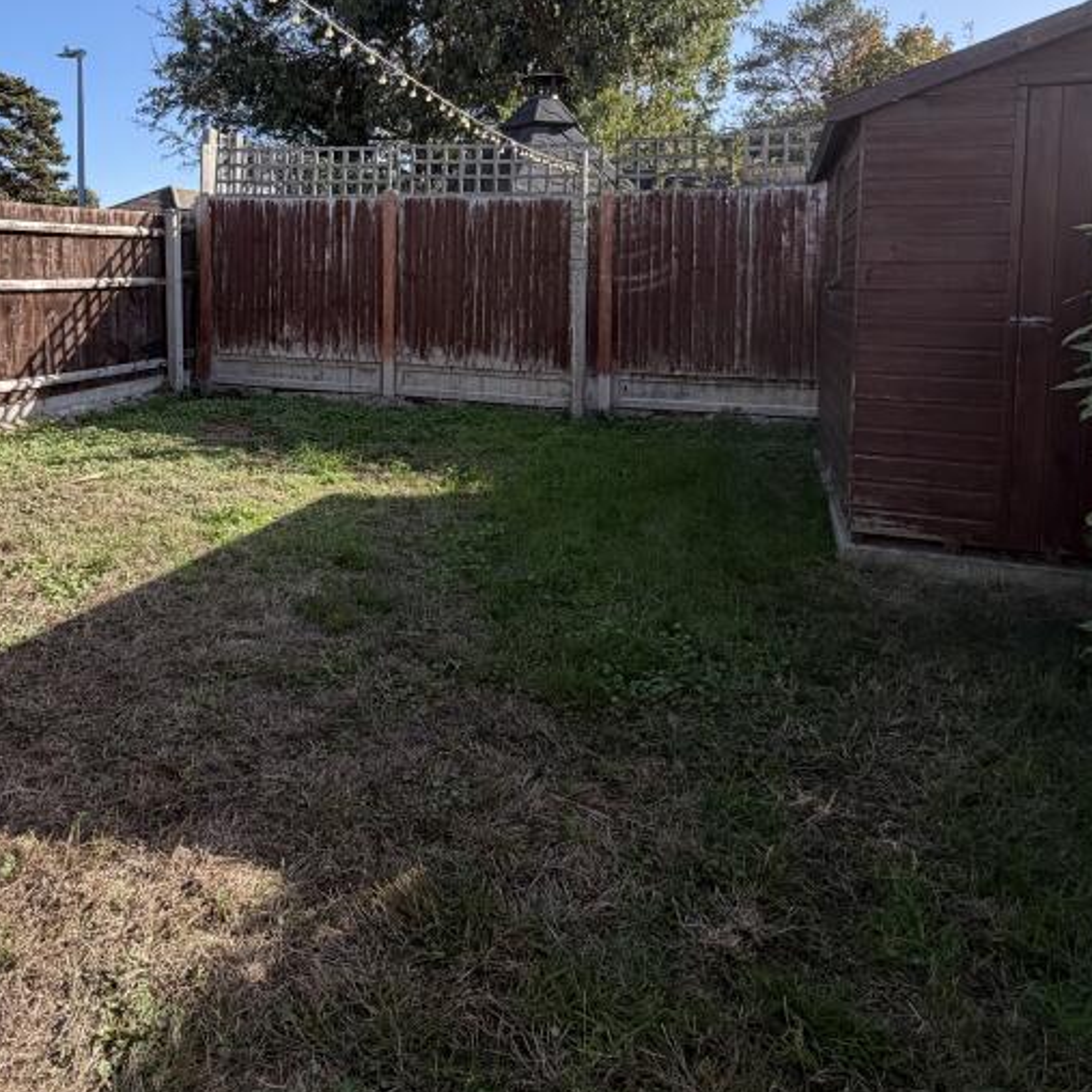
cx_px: 390
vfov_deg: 60.7
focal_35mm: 25
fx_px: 892
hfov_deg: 61.8
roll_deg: -0.6
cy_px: 327
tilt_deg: -3.2
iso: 40
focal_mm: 2.22
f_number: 2.2
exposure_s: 1/602
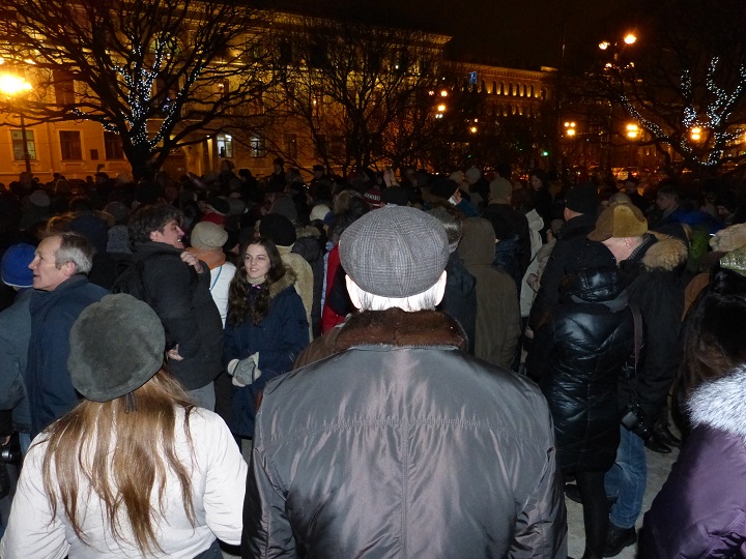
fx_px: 539
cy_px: 280
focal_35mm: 25
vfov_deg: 54.9
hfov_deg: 69.4
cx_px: 373
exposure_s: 1/60
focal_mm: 4.5
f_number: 3.2
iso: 800
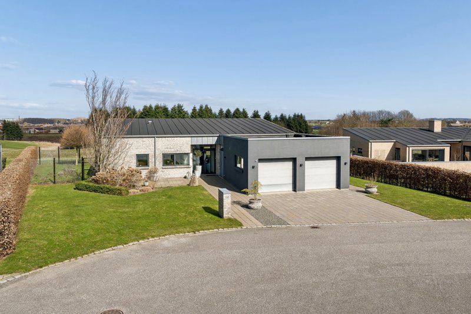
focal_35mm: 26
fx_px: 347
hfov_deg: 68.4
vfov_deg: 48.7
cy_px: 157
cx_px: 236
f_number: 8
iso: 200
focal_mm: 26.5
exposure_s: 1/800
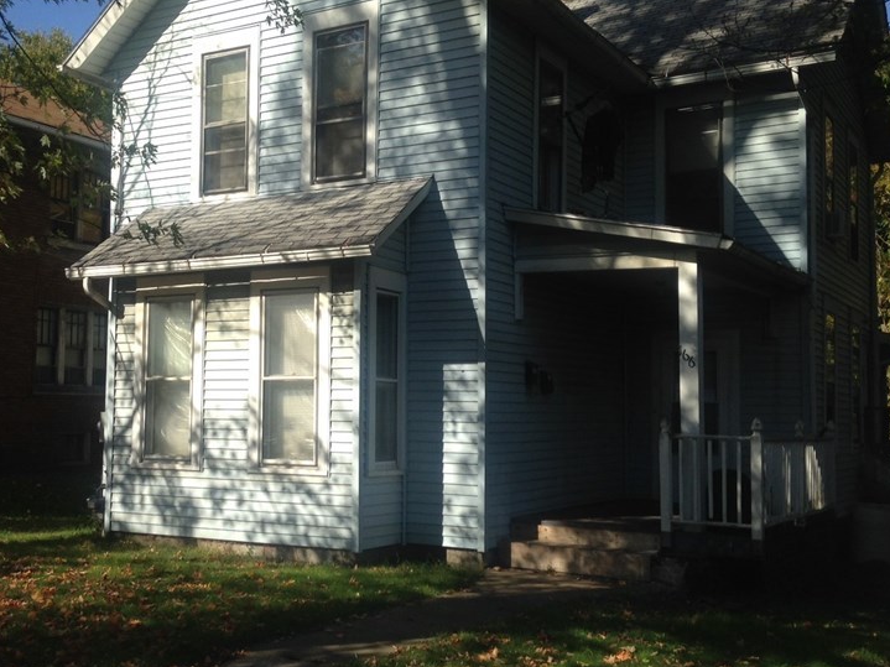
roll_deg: -1.1
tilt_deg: +5.0
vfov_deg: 30.9
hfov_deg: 40.0
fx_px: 1208
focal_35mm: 47
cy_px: 334
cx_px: 309
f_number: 2.4
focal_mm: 4.12
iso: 50
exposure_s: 1/1391
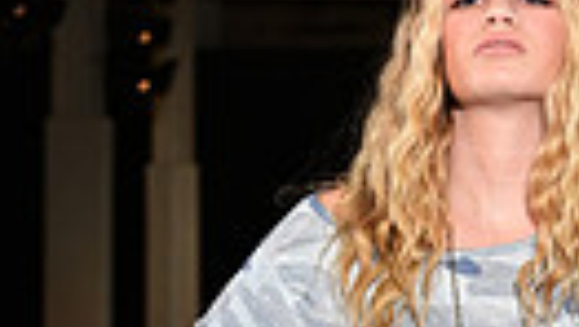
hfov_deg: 6.0
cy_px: 972
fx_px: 5548
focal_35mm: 361
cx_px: 552
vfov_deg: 3.3
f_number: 6.3
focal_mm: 78
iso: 1000
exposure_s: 1/160
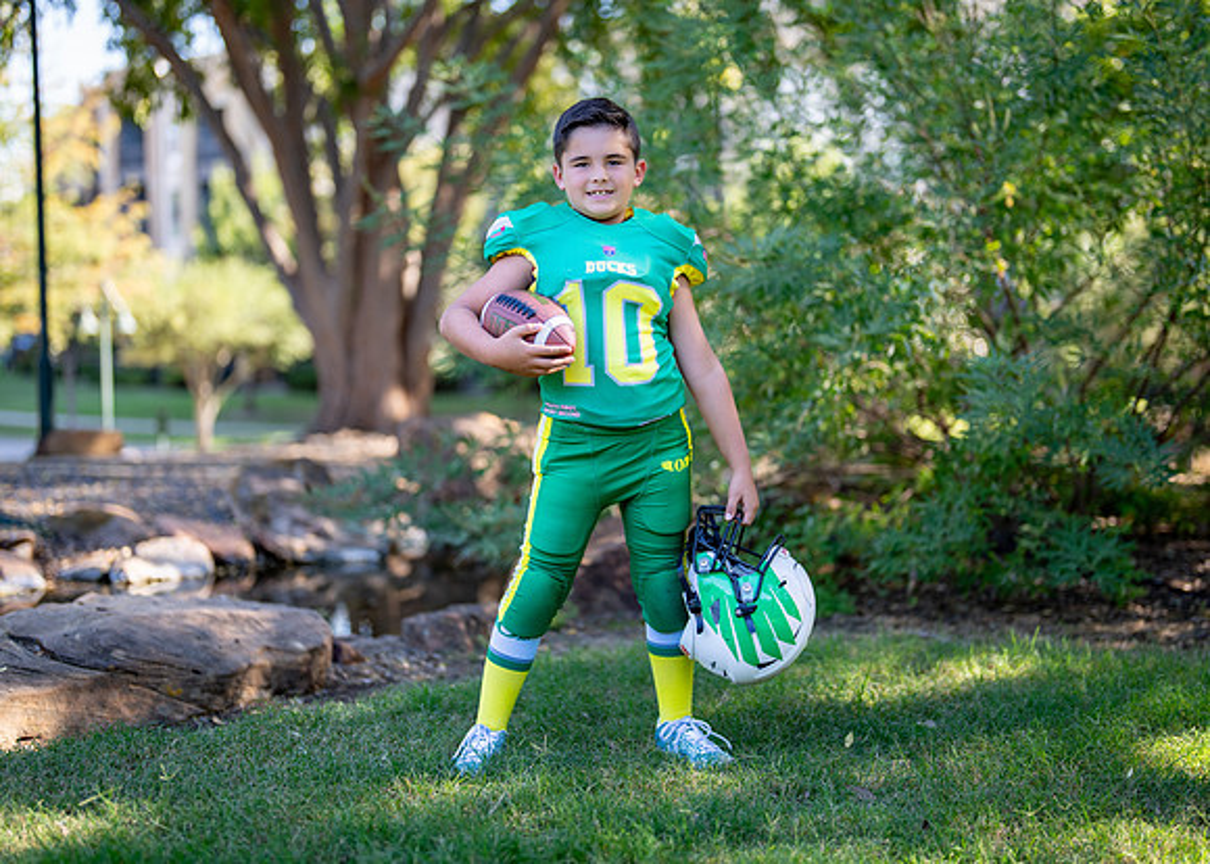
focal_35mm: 58
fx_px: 1997
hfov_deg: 33.7
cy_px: 402
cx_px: 614
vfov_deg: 24.4
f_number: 1.2
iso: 100
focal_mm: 50
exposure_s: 1/1000
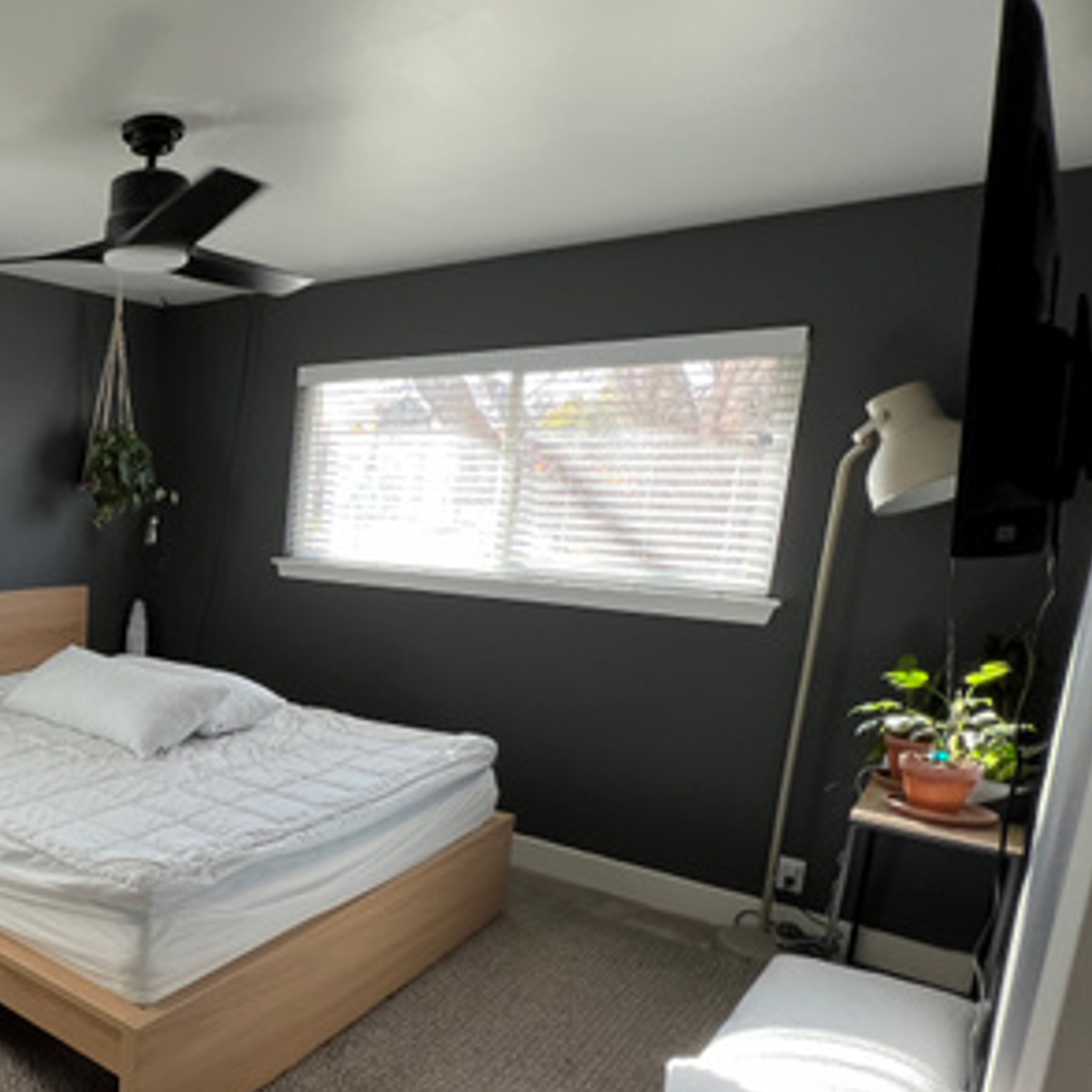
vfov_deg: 62.4
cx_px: -7
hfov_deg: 50.5
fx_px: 892
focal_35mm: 25
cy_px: 650
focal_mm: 1.57
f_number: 1.8
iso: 64
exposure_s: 1/122
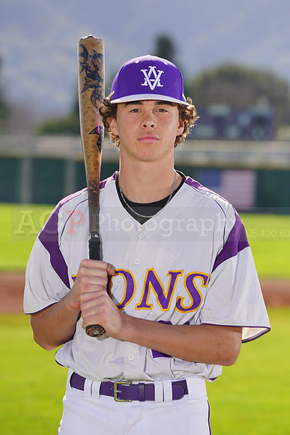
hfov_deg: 5.9
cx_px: 145
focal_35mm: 232
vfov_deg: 8.9
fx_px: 2801
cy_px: 218
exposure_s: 1/250
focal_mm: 232
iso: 100
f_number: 8
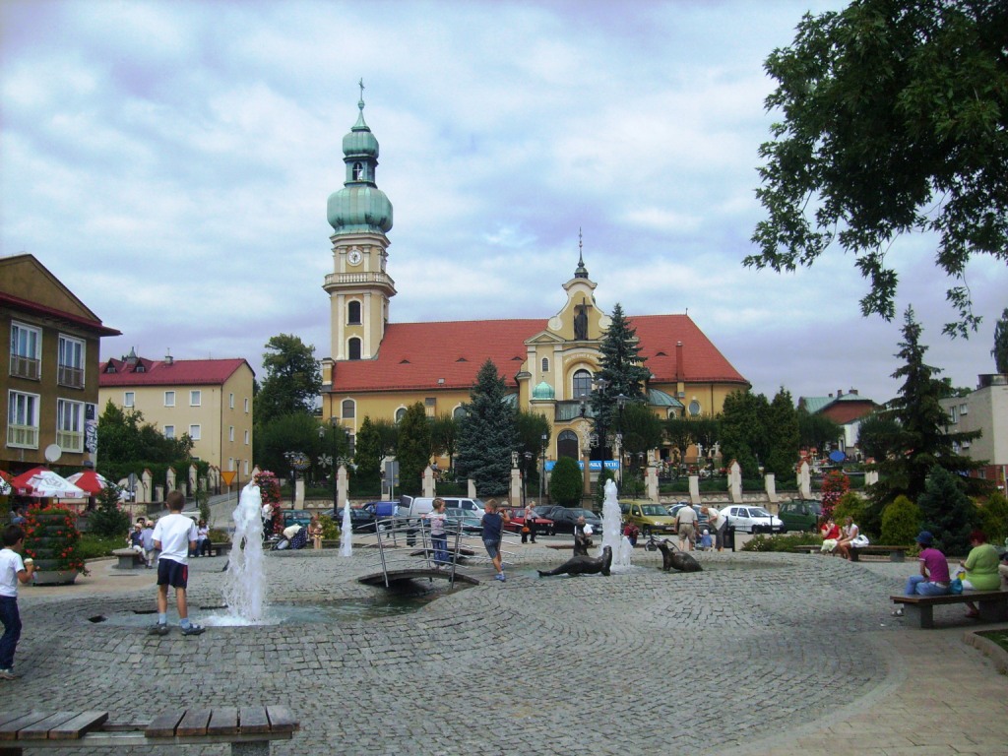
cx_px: 504
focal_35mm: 35
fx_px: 1019
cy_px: 378
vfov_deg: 40.7
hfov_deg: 52.6
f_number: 7.1
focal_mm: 5.8
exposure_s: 1/350
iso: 80
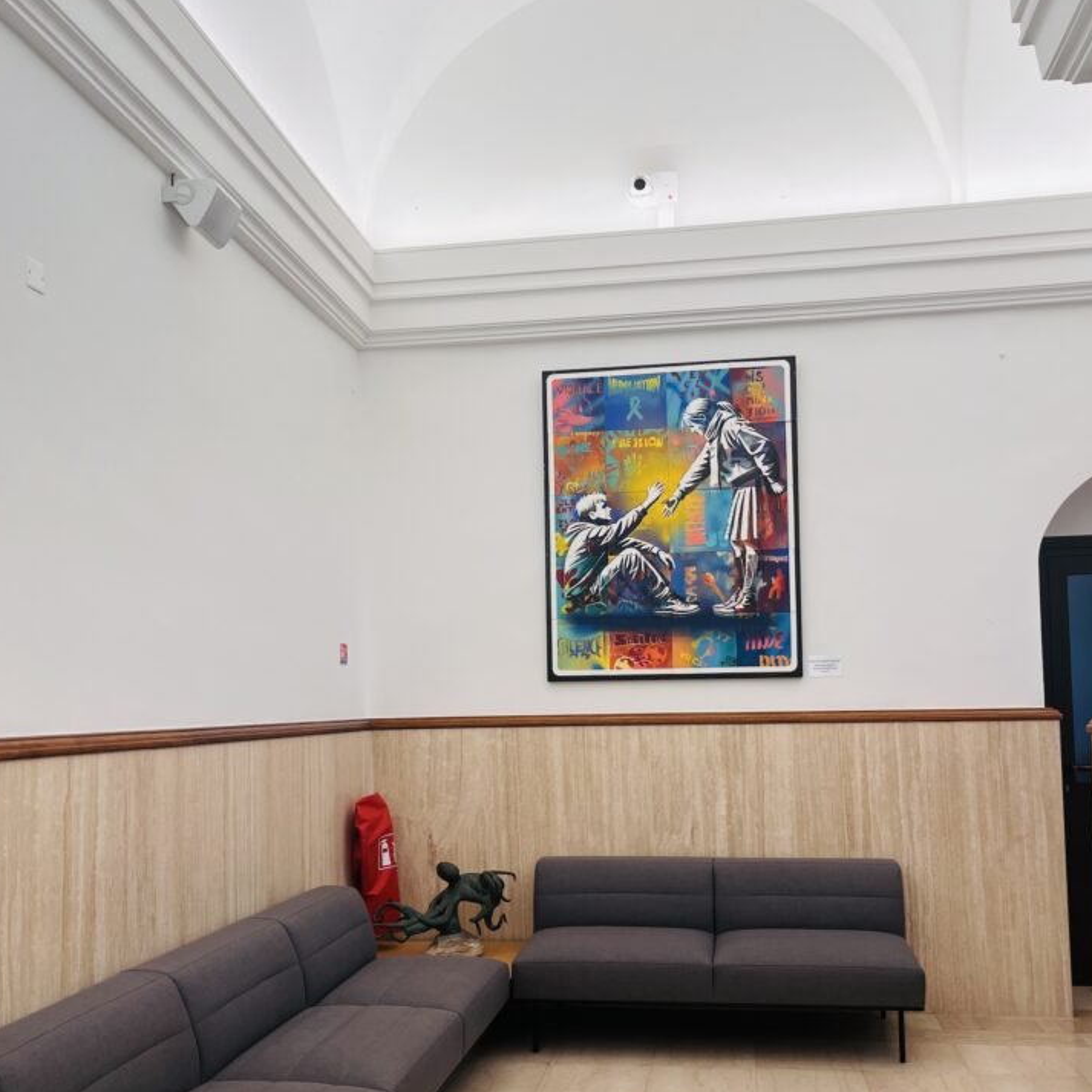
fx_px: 1178
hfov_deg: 49.7
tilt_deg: +1.5
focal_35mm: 33
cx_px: 570
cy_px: 643
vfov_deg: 49.5
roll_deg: +1.2
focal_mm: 5.1
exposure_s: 1/100
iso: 50
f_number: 1.6
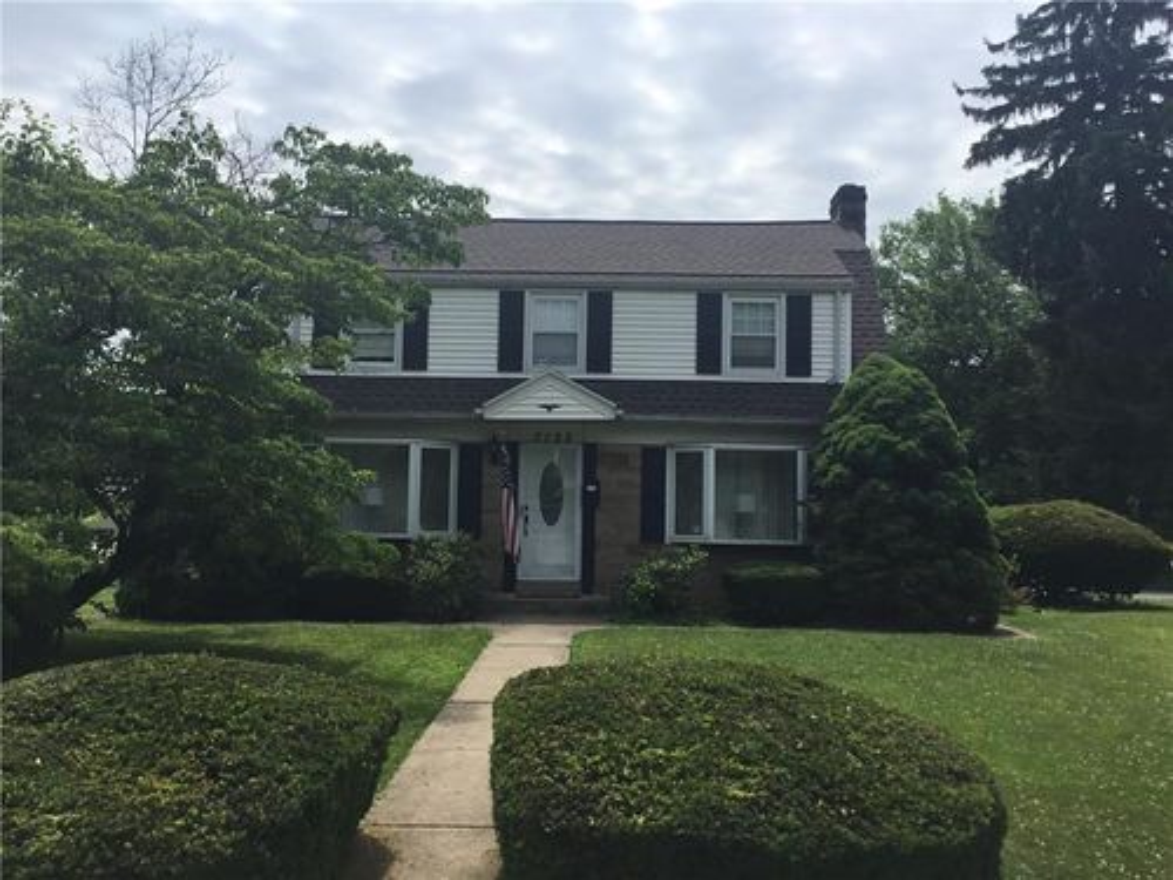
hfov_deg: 58.4
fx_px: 1050
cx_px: 586
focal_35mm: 31
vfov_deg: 45.4
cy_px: 440
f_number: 2.4
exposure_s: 1/1988
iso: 25
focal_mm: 3.3
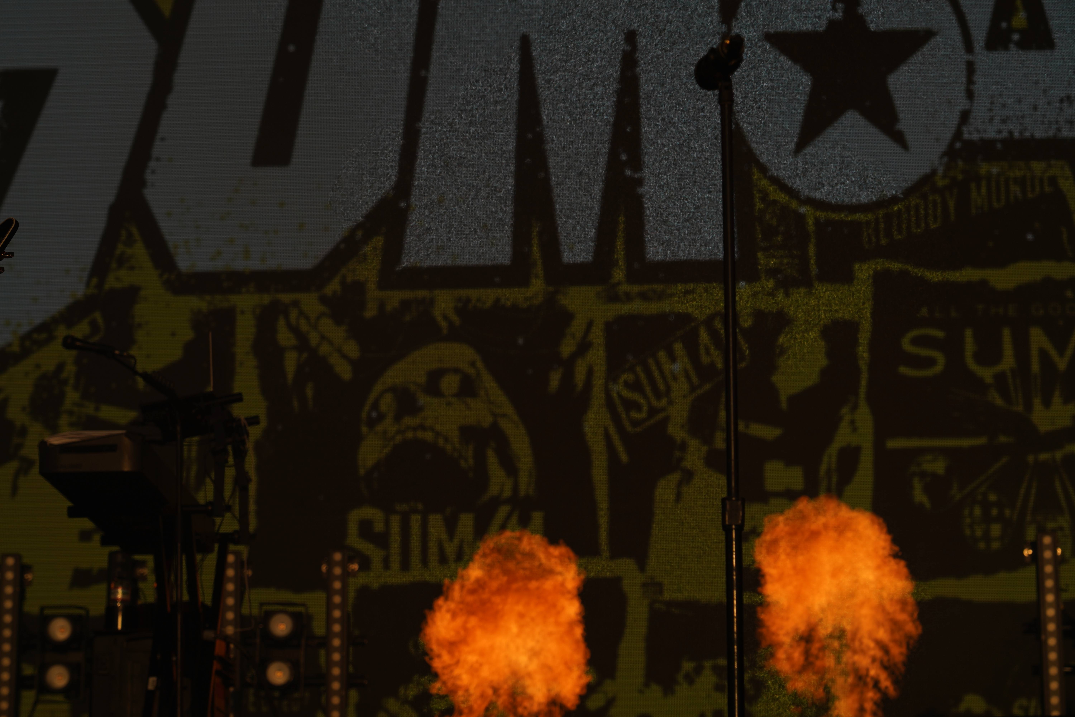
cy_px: 358
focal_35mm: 105
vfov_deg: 13.0
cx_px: 538
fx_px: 3135
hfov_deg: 19.5
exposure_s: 1/1250
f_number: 8
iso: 100
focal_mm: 105
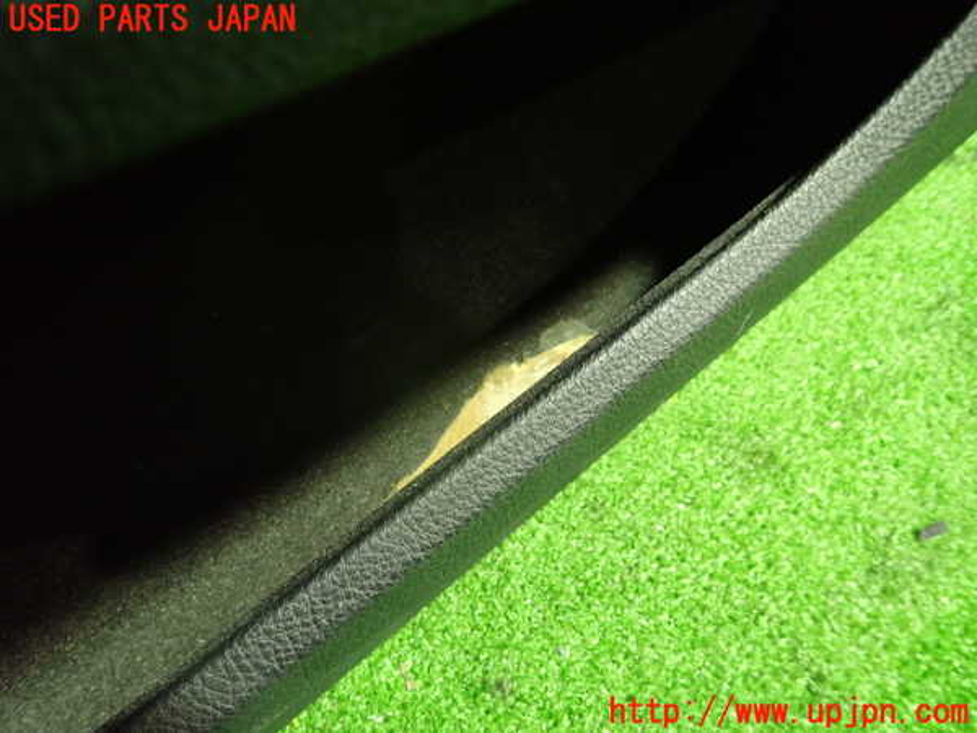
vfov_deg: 54.9
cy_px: 366
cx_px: 488
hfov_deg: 69.4
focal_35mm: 25
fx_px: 706
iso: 800
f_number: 2
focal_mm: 4.5
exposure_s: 1/30
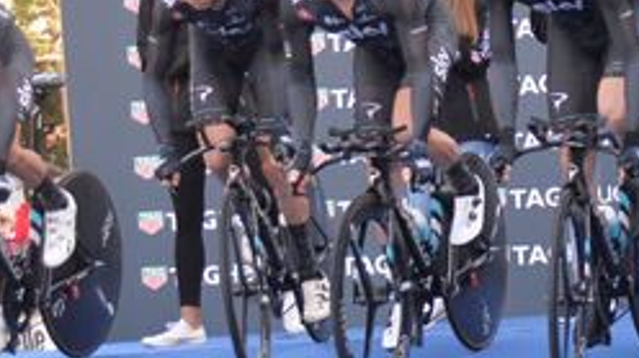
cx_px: 675
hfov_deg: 9.0
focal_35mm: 238
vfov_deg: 5.1
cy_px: 372
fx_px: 4029
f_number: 4.5
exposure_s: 1/1000
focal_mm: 55
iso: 1400
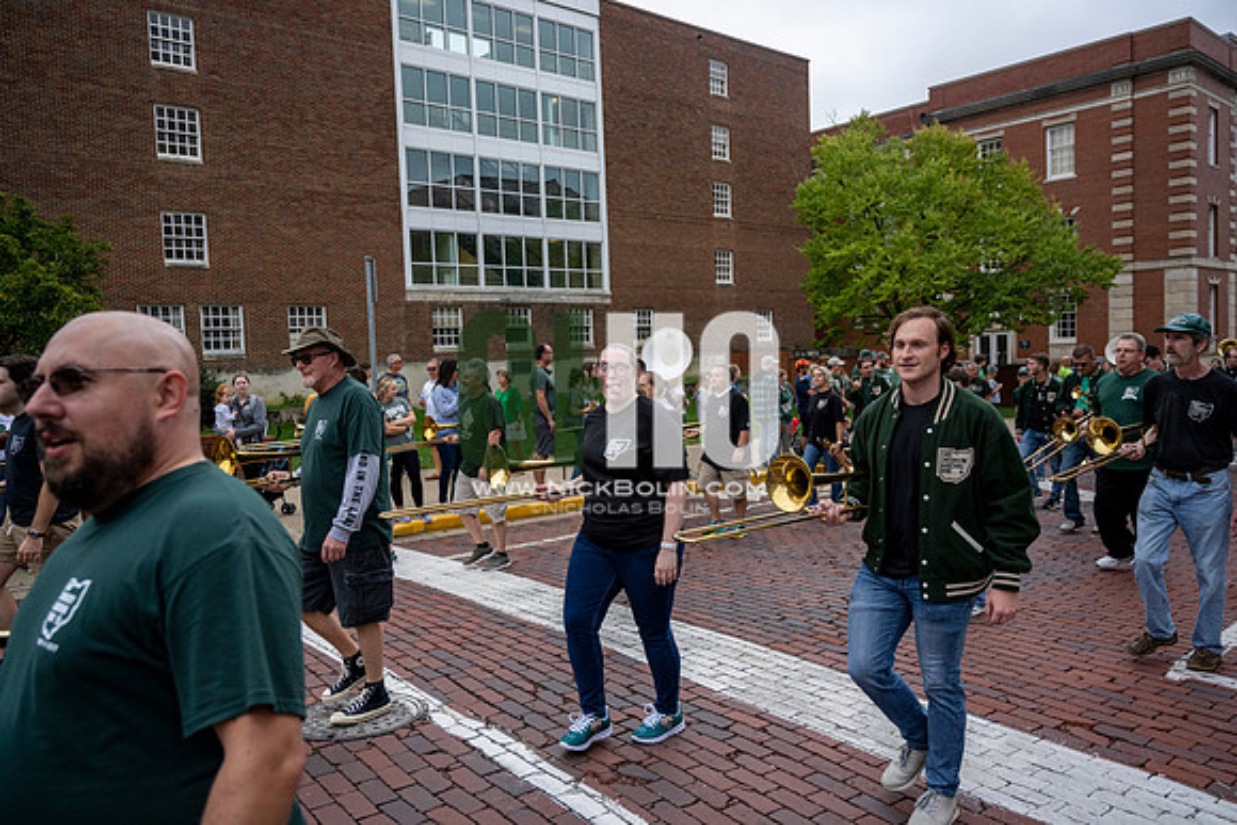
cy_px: 412
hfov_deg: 67.4
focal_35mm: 27
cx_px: 618
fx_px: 928
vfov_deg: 48.0
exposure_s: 1/1600
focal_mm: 27
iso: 640
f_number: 4
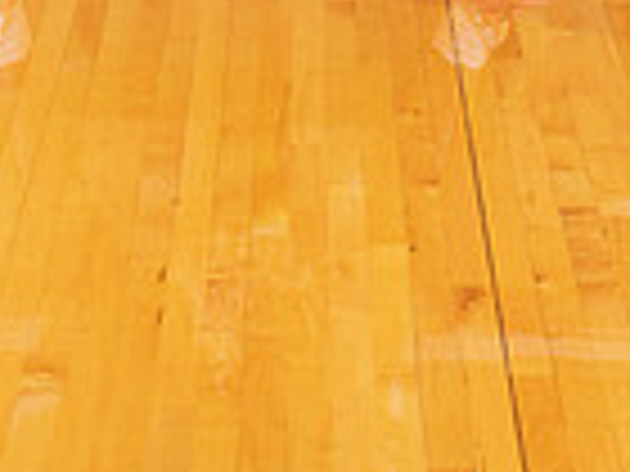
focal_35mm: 142
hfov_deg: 13.9
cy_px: -535
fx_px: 2584
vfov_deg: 9.6
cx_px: 225
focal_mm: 46
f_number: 7.1
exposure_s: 1/320
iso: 320
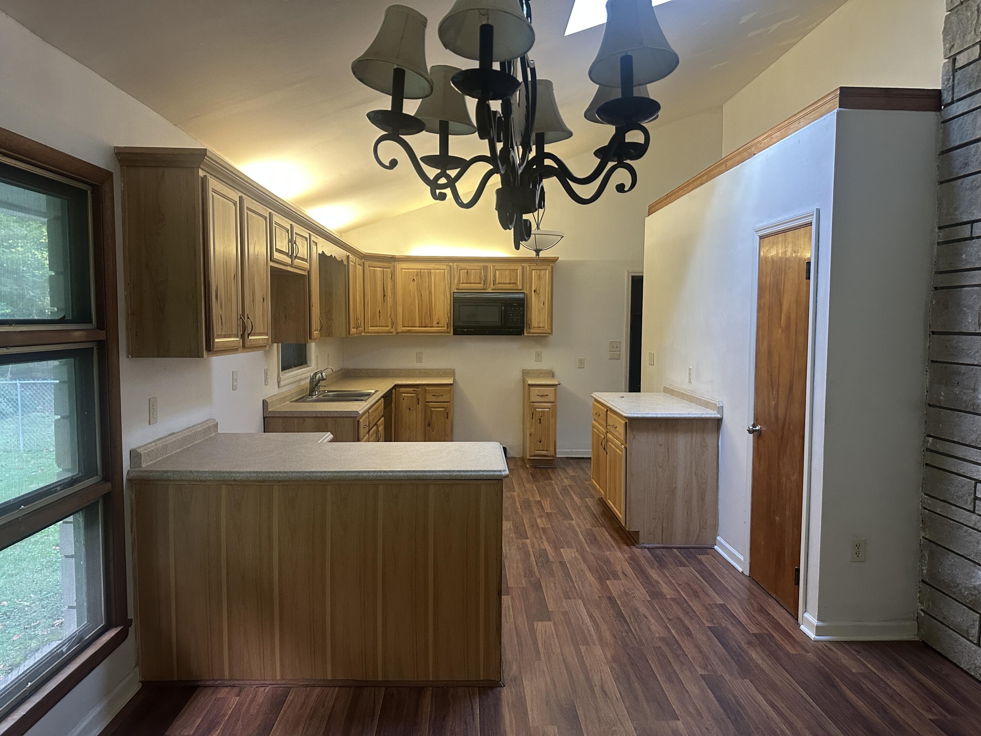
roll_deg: -0.5
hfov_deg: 71.6
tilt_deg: -4.4
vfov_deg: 56.8
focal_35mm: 24
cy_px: 368
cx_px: 490
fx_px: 680
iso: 400
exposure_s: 1/60
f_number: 1.78
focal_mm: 6.86
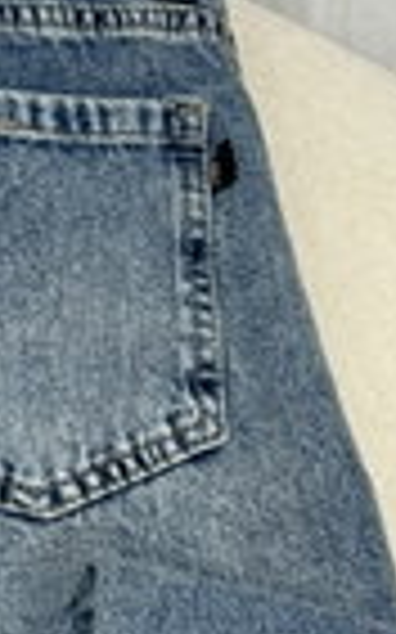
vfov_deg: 10.8
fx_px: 3319
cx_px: 243
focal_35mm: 192
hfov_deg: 6.8
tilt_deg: -60.0
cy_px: 618
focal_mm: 6.76
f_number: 1.78
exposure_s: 1/50
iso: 80
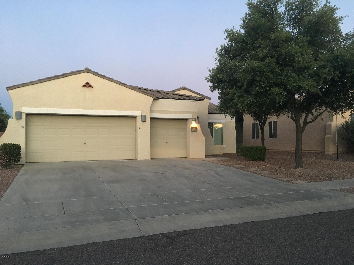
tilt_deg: +2.1
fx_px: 297
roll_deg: +0.9
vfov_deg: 48.2
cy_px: 132
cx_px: 177
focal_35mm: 29
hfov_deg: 61.7
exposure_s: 1/30
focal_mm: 4.15
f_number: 2.2
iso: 200
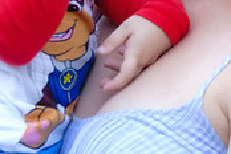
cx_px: 179
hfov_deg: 5.6
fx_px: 2368
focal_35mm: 369
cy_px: -90
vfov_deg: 3.7
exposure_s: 1/100
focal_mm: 40.73
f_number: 5
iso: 1250
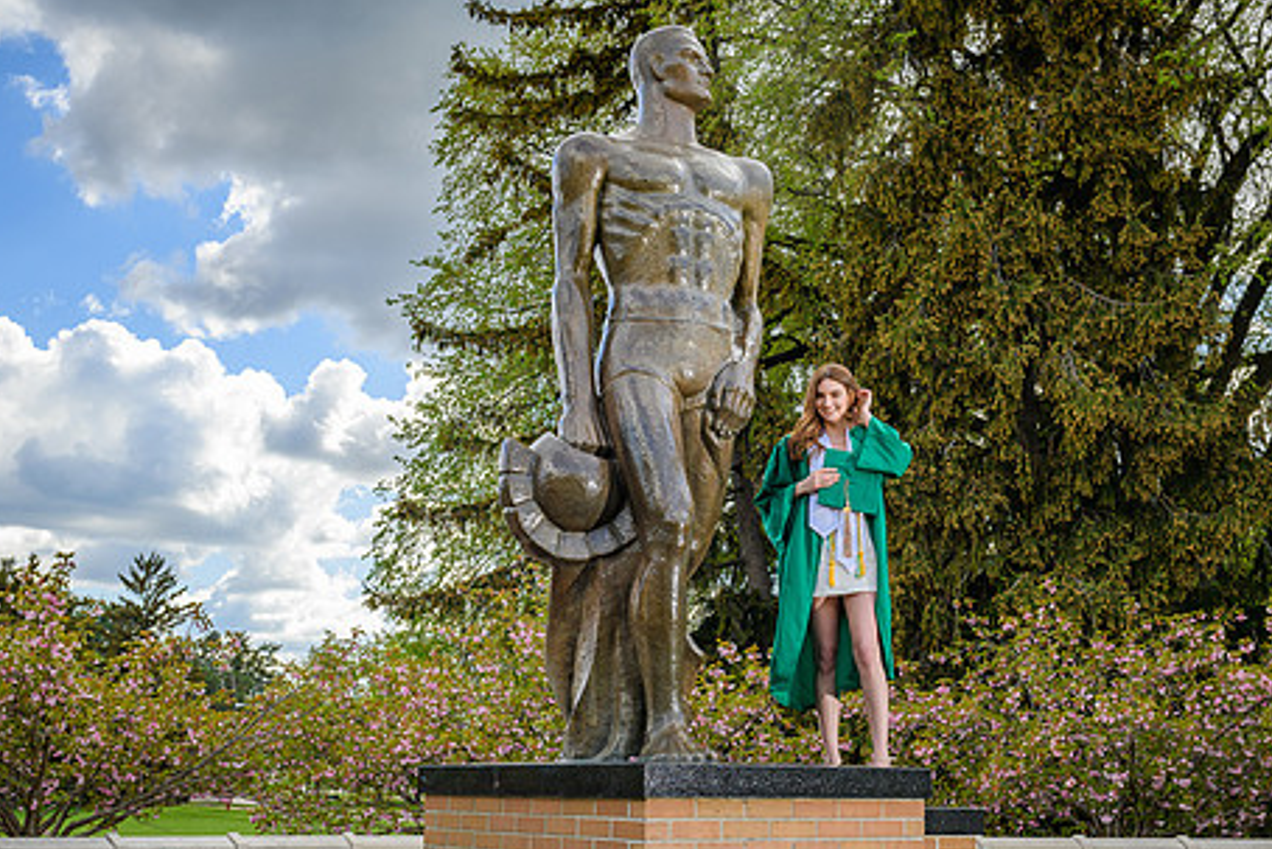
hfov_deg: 41.9
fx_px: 1661
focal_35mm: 47
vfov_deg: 28.6
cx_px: 586
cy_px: 536
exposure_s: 1/200
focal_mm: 29
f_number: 7.1
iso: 100
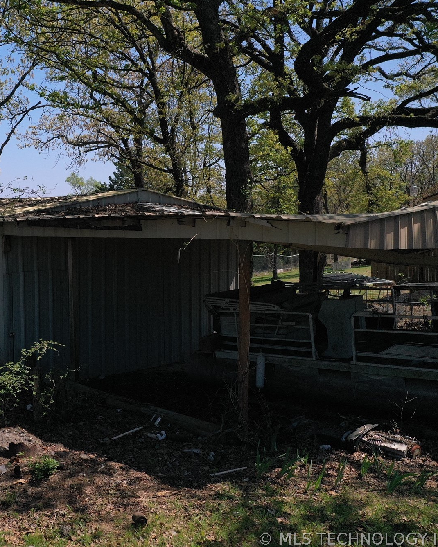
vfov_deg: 45.8
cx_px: 93
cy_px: 274
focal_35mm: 40
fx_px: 648
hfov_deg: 36.2
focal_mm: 10.26
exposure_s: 1/320
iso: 400
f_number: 4
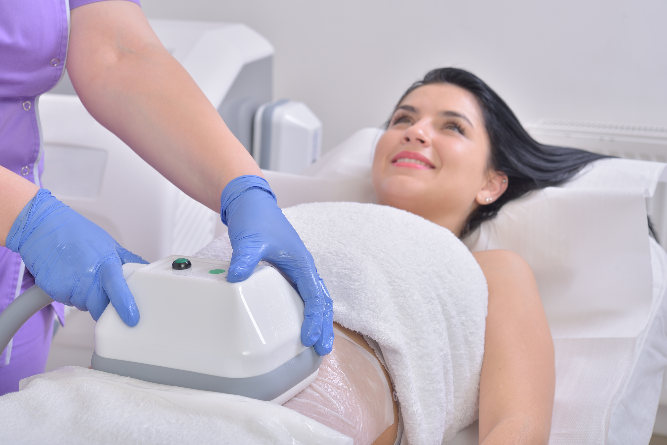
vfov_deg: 22.6
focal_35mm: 60
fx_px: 1112
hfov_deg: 33.4
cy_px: 222
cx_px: 334
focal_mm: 60
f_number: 8
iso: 100
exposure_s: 1/200
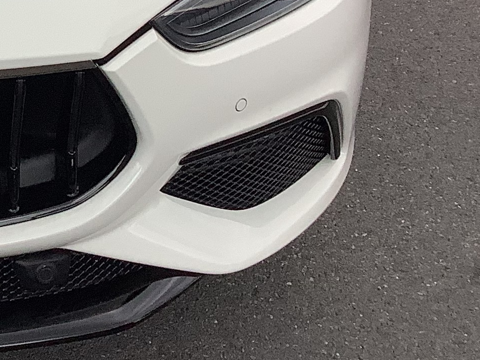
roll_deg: -0.9
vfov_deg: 13.4
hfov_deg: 17.0
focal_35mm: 106
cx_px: -211
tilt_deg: -24.7
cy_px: -131
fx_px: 1470
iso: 64
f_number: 2.4
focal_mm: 3.3
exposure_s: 1/100
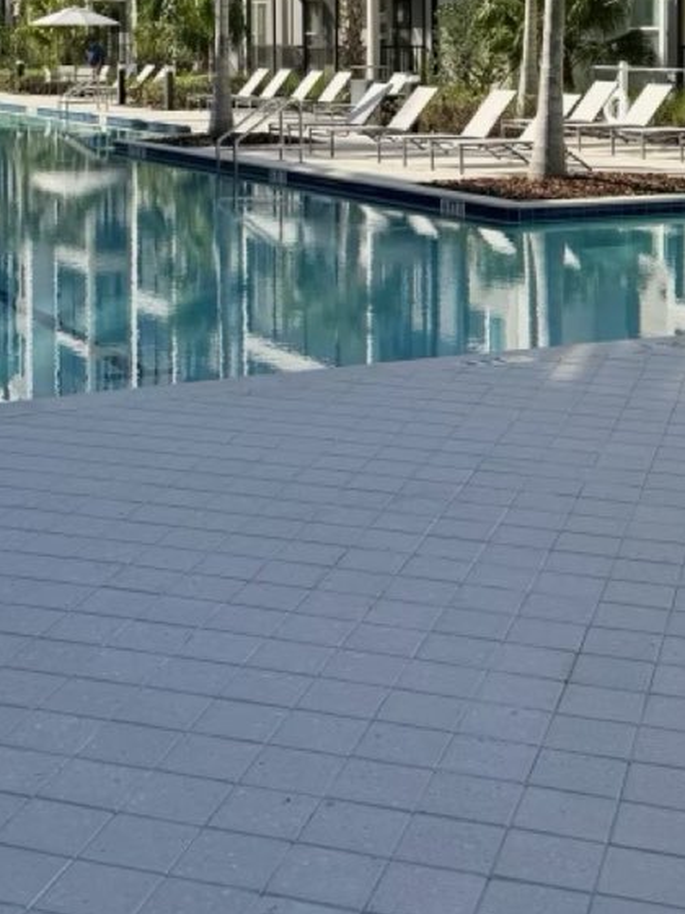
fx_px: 1583
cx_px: 215
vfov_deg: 30.7
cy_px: 88
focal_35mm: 60
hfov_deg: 24.3
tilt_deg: -2.5
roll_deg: +0.4
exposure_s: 1/4405
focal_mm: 6.76
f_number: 1.78
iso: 80
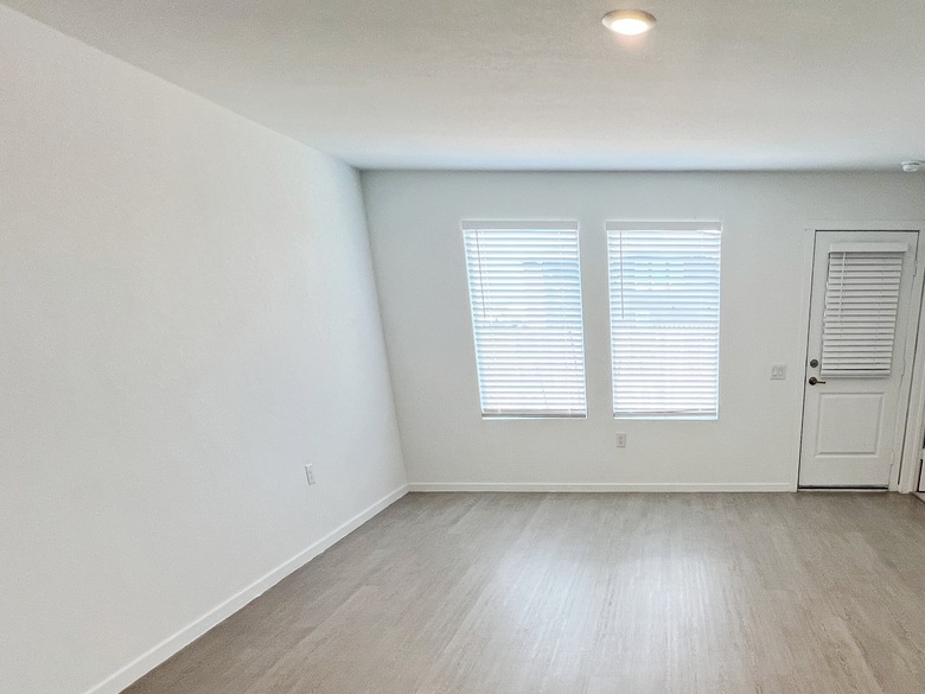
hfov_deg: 67.5
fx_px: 641
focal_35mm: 24
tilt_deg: -22.3
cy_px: 588
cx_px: 682
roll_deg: -0.4
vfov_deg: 51.9
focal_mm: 1.57
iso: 160
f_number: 1.8
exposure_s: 1/120
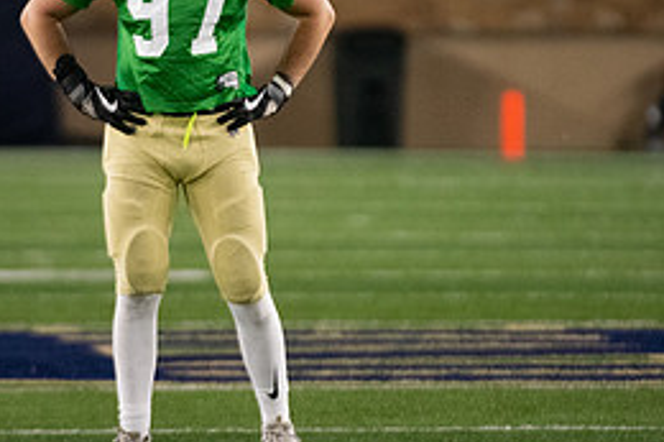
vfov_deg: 1.5
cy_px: 37
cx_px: 240
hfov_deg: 2.3
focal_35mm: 894
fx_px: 16478
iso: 5000
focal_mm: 400
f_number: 4
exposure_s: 1/500
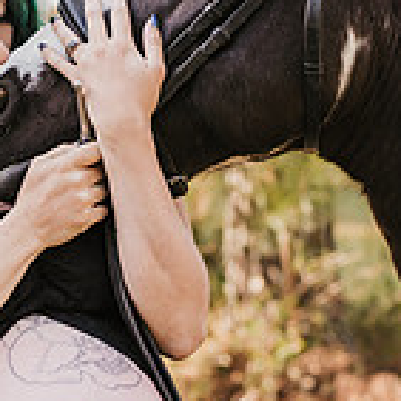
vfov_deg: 12.8
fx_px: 1782
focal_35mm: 136
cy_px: 219
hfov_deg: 12.8
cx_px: 142
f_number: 2.8
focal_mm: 50
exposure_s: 1/250
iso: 100
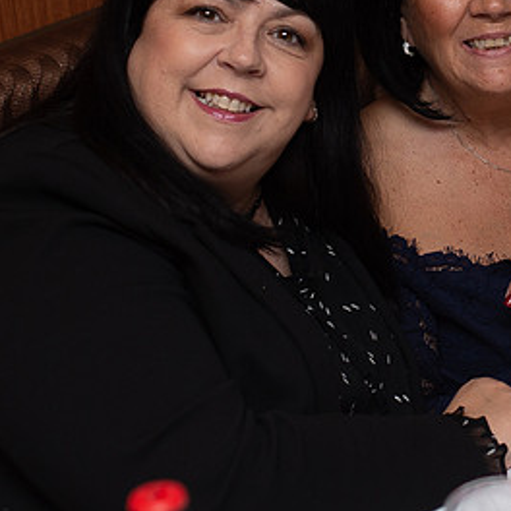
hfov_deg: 12.3
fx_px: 2338
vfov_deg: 12.4
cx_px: 491
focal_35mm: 140
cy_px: 64
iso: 160
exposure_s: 1/100
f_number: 2.5
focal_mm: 35
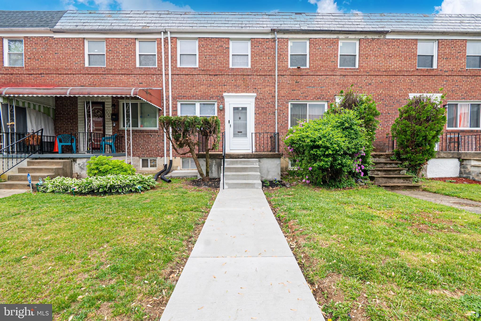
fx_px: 200
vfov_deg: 77.3
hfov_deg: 100.4
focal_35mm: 15
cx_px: 240
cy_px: 160
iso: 500
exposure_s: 1/160
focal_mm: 10
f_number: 8
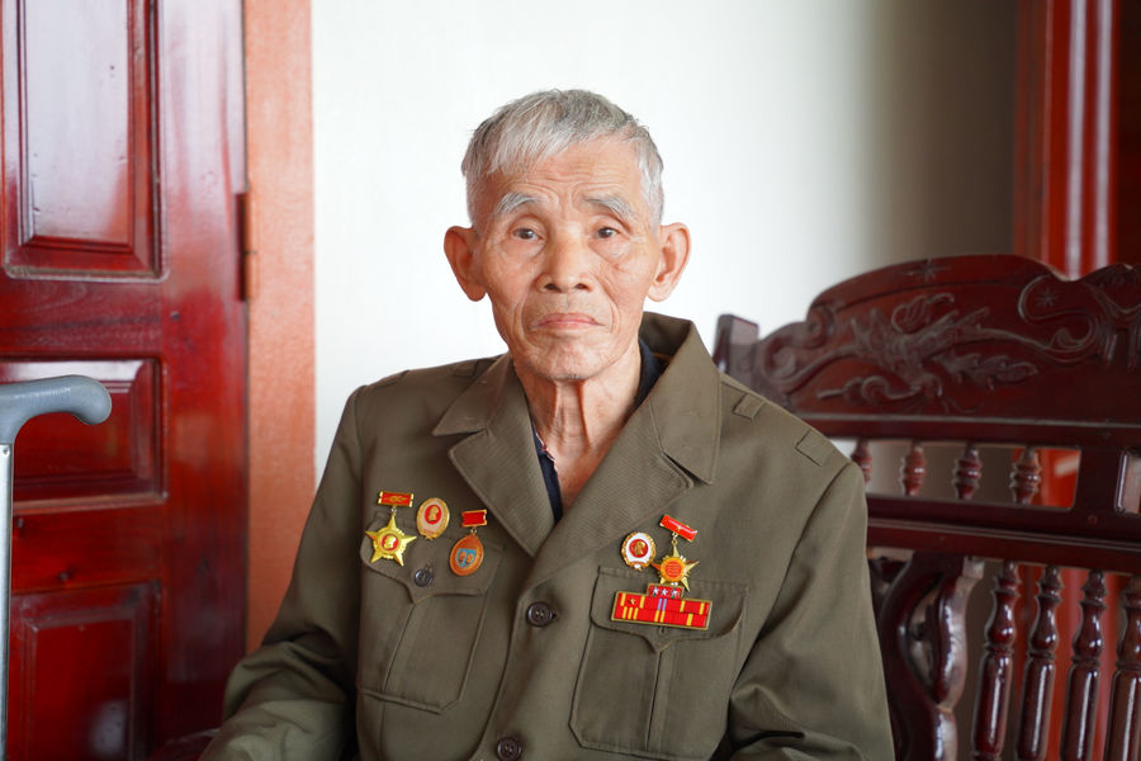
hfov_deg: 28.8
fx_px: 2218
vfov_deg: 19.5
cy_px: 380
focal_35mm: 70
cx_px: 570
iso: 1000
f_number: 2.8
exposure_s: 1/100
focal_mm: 70
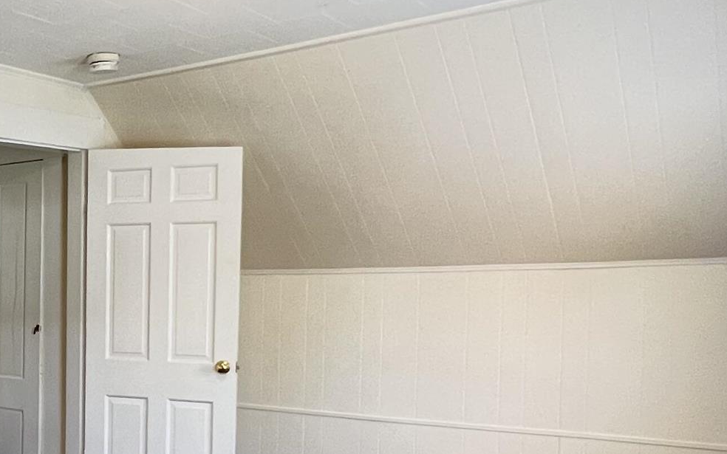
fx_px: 852
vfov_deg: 29.4
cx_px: -31
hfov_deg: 39.6
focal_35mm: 43
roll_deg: +0.2
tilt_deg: -3.2
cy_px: 334
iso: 320
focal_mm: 1.57
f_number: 1.8
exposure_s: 1/60
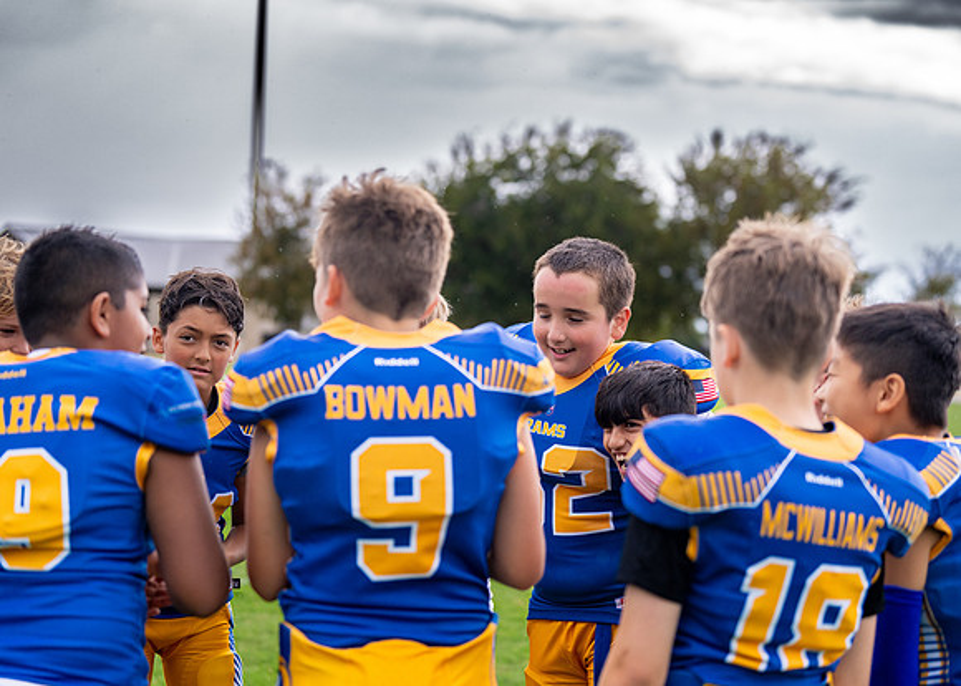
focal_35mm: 79
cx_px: 541
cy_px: 327
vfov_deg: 18.0
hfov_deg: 25.0
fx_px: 2166
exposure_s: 1/1250
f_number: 2.8
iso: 500
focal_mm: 70
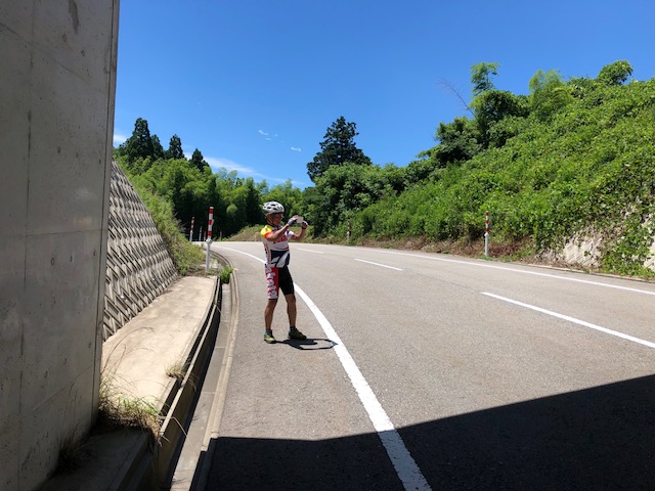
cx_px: 328
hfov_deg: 63.4
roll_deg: -2.5
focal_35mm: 28
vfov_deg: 49.7
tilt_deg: -0.4
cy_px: 246
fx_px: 530
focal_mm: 3.99
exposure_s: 1/1779
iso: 20
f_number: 1.8
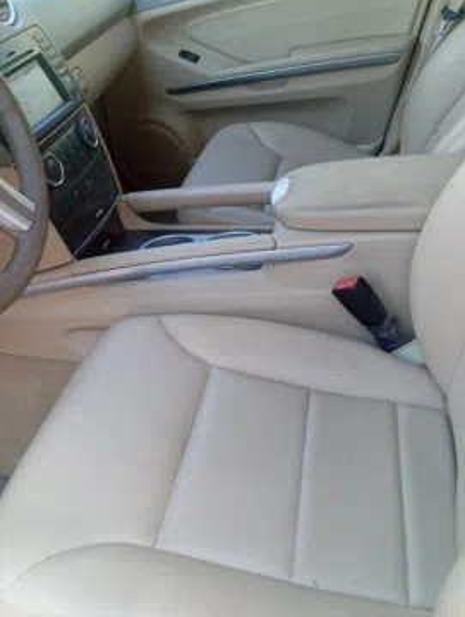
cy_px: 299
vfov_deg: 58.2
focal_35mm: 31
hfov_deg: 45.6
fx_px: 553
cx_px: 230
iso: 109
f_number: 1.8
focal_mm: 4.25
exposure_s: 1/50
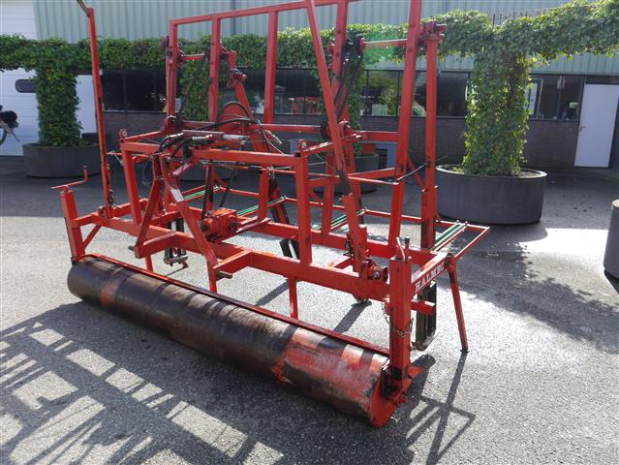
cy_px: 232
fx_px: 501
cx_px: 310
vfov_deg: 49.8
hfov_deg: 63.4
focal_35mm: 28
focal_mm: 14
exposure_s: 1/250
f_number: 5.6
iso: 160
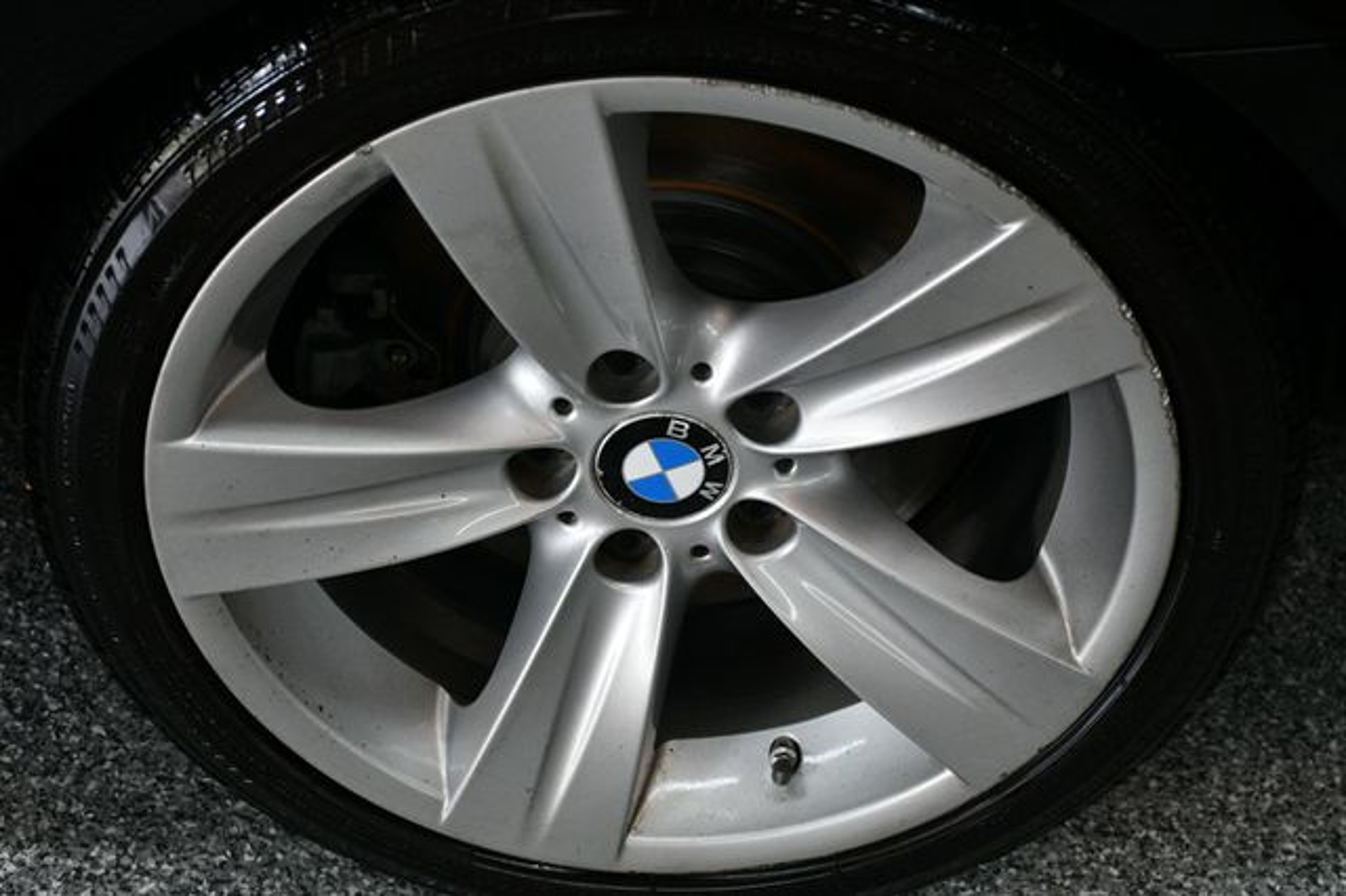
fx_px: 2504
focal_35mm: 67
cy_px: 448
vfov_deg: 20.3
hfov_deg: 30.1
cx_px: 673
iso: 900
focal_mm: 45
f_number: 4.5
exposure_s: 1/125
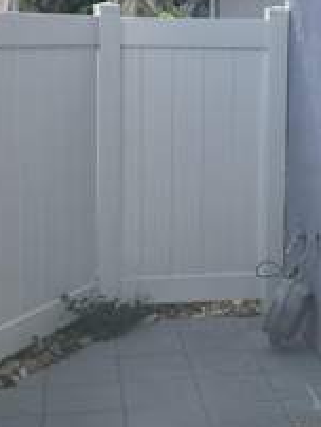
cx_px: 256
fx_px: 938
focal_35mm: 76
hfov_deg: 19.2
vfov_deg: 25.6
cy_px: 163
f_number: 1.78
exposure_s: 1/4184
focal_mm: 6.86
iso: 80
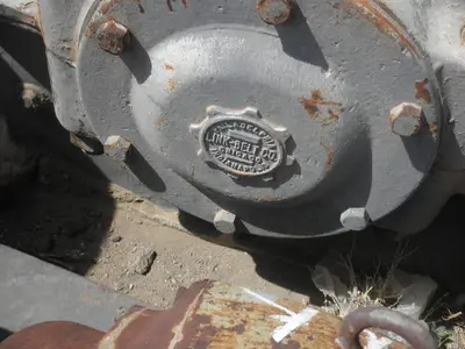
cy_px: 174
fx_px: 591
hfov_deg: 42.9
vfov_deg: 32.9
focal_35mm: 44
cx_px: 232
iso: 64
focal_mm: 7.9
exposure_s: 1/80
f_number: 9.6
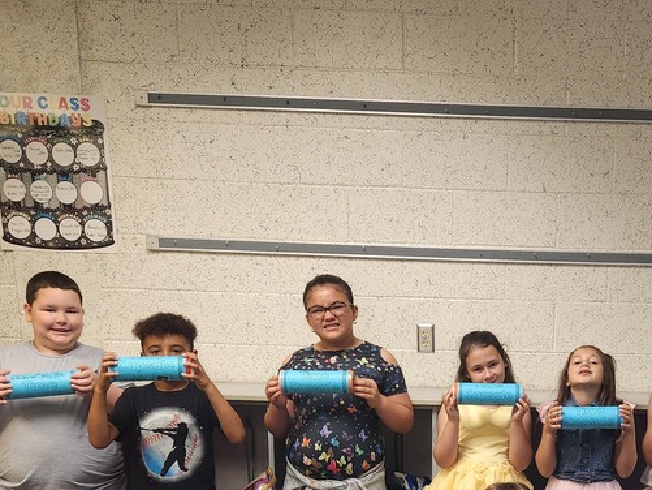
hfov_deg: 39.2
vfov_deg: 28.9
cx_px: 501
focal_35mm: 47
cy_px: 494
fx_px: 885
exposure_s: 1/120
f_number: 1.8
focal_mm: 5.4
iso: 250
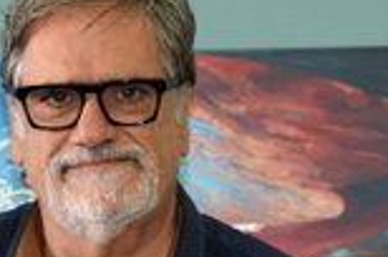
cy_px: 275
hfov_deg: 10.4
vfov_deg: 6.9
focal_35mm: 197
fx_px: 2119
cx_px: -5
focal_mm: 28
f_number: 5
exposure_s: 1/100
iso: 800
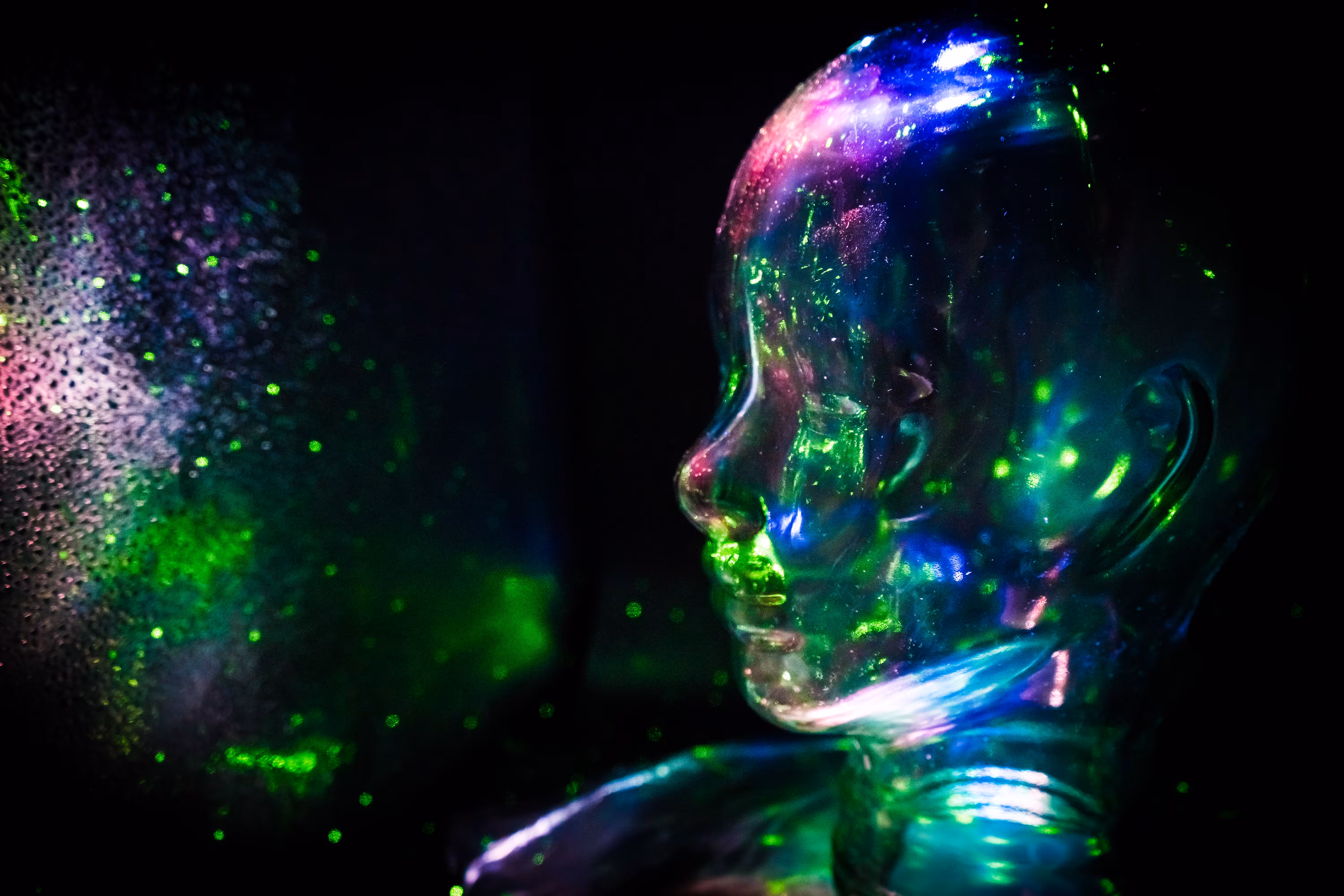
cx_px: 672
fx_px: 1157
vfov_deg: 42.3
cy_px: 448
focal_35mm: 31
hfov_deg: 60.3
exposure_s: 1/160
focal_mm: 31
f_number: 4.5
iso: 4000
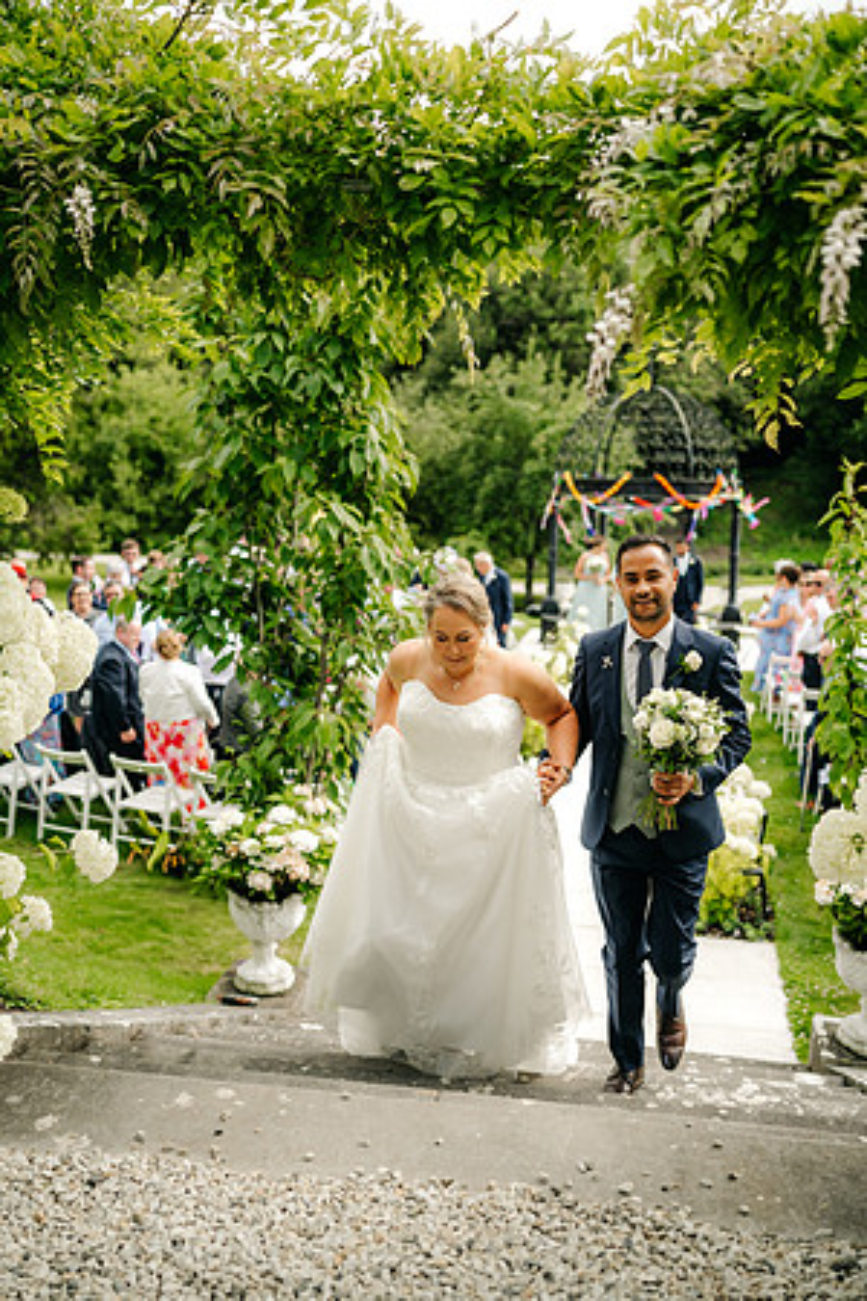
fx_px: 1264
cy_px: 650
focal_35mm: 35
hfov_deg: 37.9
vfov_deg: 54.4
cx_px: 434
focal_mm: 35
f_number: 2
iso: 100
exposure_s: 1/1250
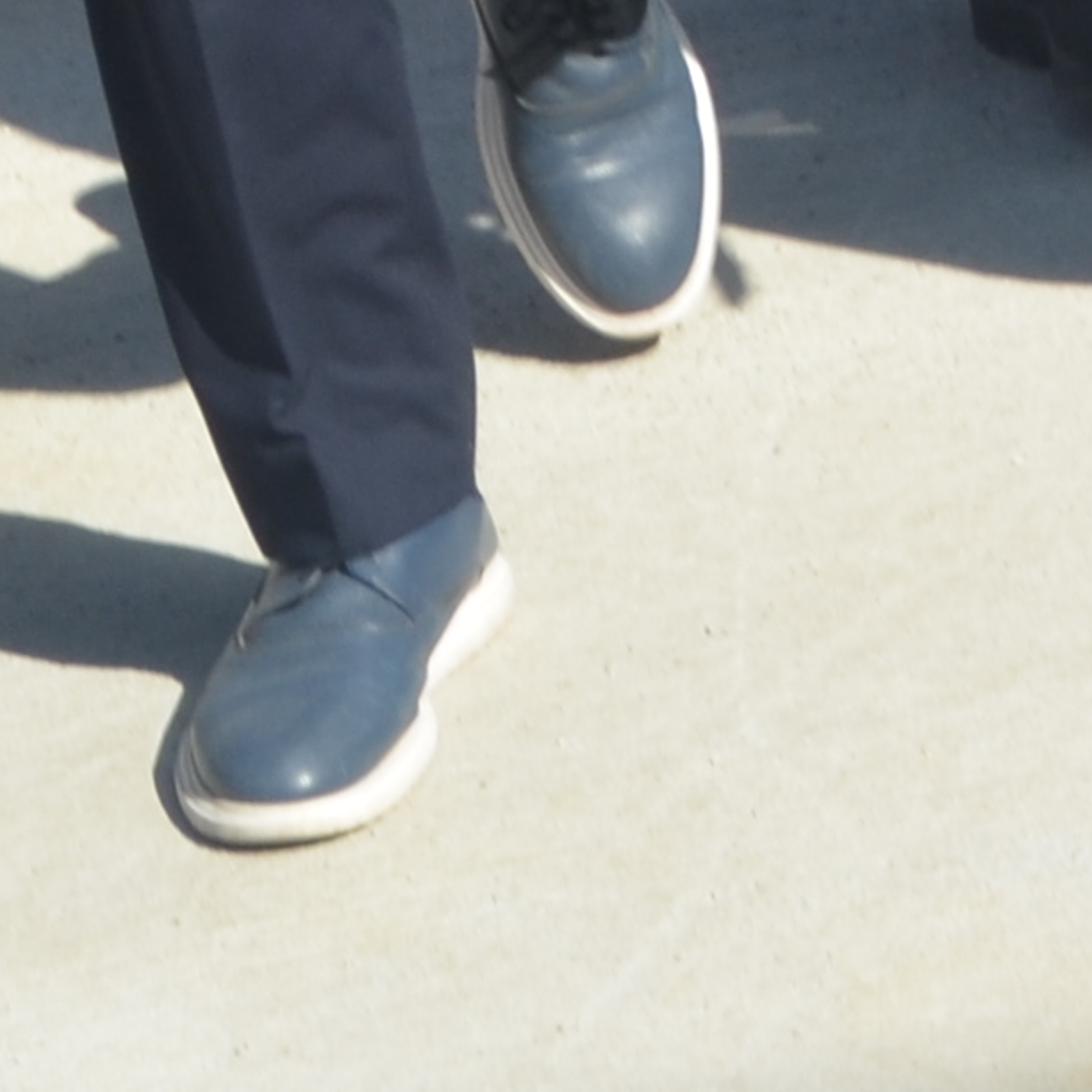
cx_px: 2682
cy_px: -1392
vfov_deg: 5.9
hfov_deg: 5.8
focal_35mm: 287
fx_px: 10243
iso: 160
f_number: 8
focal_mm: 28
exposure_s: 1/250
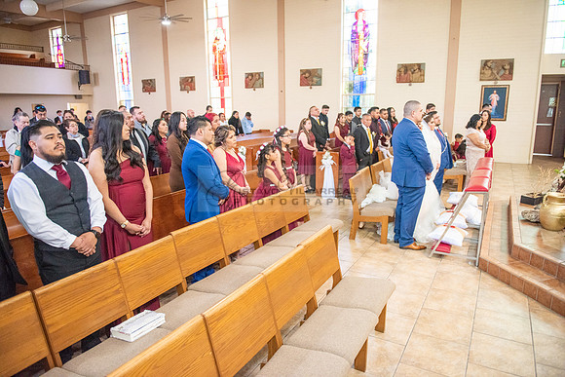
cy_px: 188
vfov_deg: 53.2
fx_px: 377
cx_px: 282
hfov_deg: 73.7
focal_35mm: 24
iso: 2000
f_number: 2.8
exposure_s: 1/160
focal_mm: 24
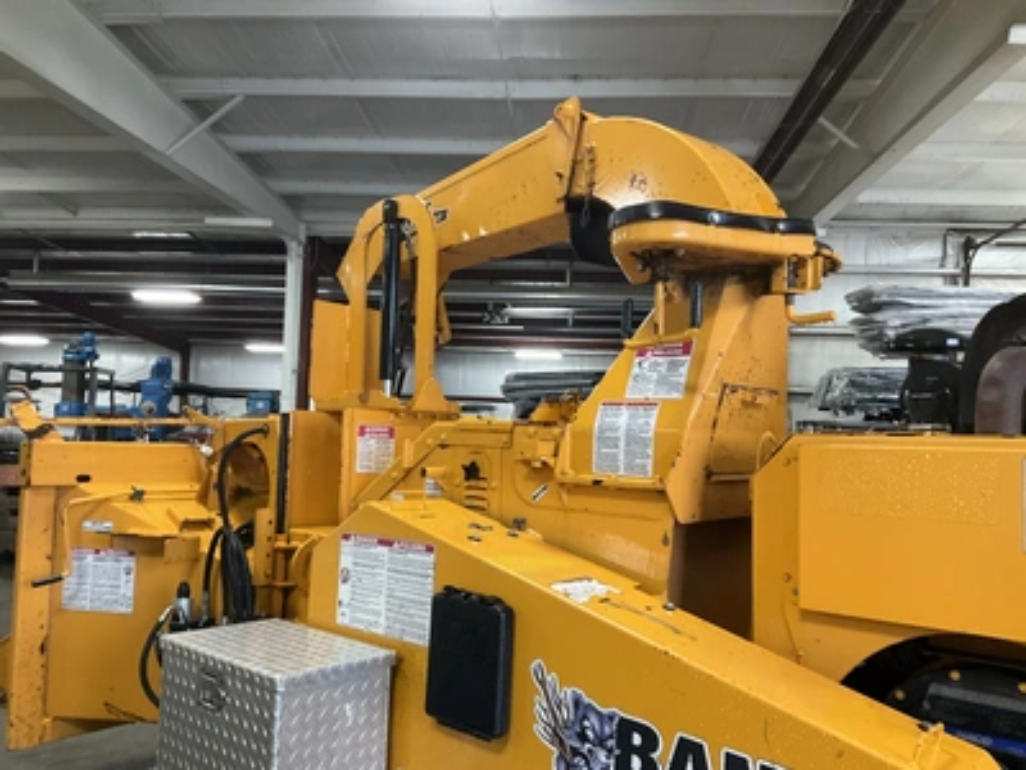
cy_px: 385
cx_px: 513
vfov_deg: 48.2
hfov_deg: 61.7
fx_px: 860
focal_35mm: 29
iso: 200
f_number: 1.8
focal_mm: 3
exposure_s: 1/60
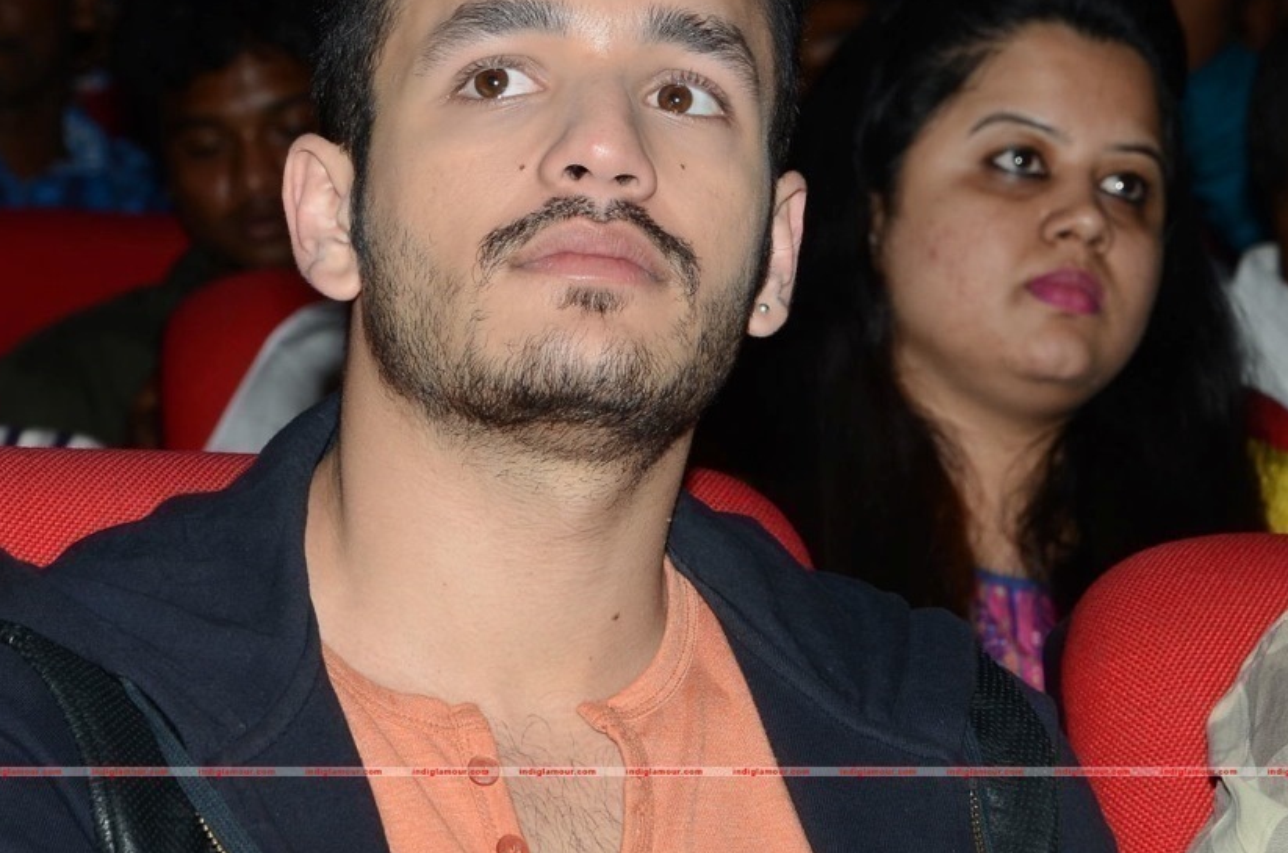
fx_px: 8202
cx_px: 664
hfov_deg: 9.0
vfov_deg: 6.0
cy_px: 314
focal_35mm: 230
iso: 400
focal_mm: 105
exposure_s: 1/125
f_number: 8
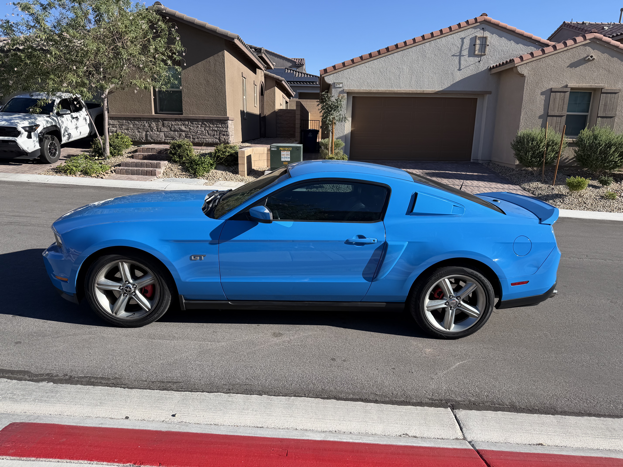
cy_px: 234
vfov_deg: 56.8
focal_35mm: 24
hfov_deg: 71.6
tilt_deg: -15.7
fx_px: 432
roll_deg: -0.1
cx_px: 312
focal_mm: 6.76
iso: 80
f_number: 1.78
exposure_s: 1/3021
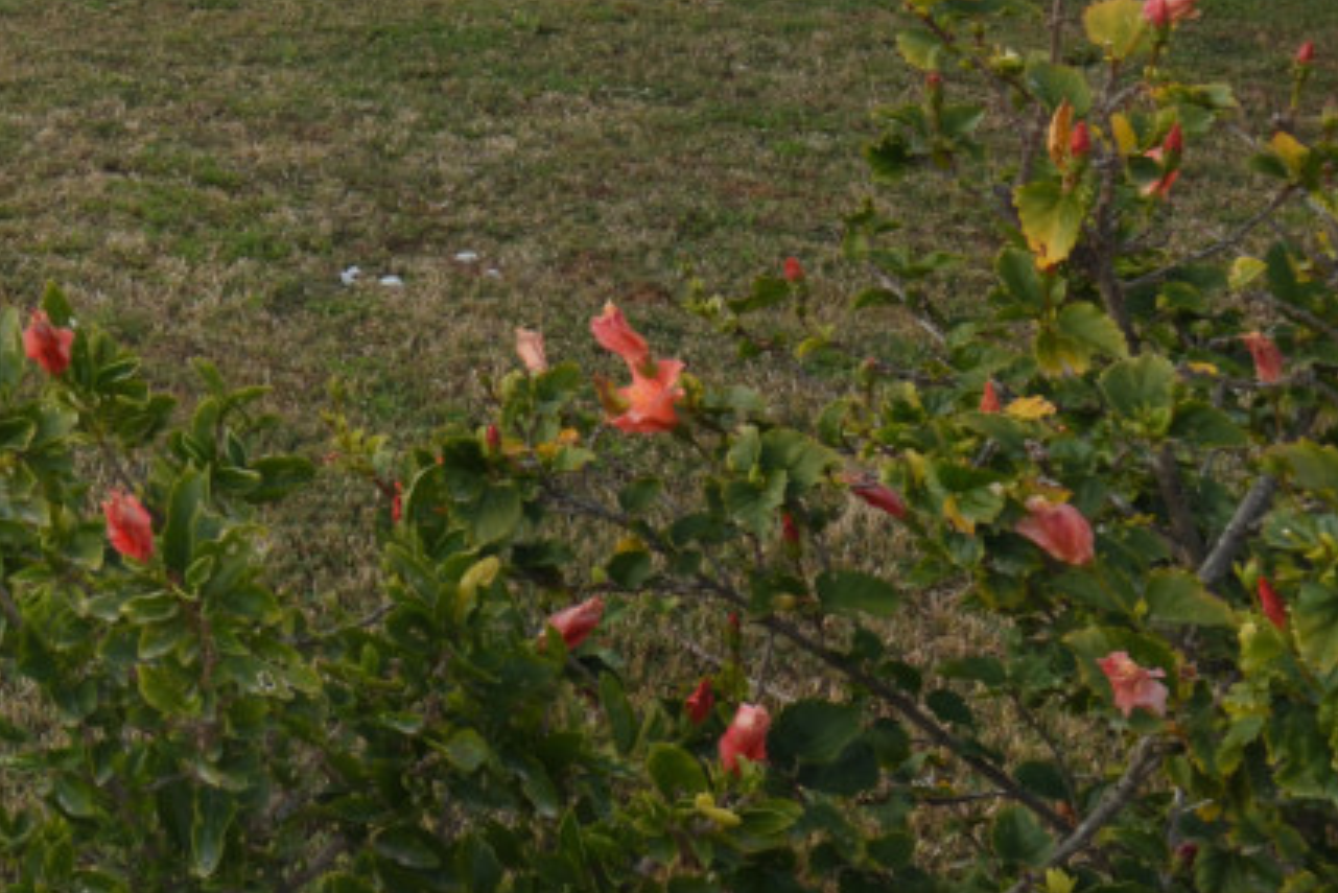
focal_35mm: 67
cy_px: -389
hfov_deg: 25.1
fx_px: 2491
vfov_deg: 18.4
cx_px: -498
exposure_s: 1.6
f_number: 11
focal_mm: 22
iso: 320
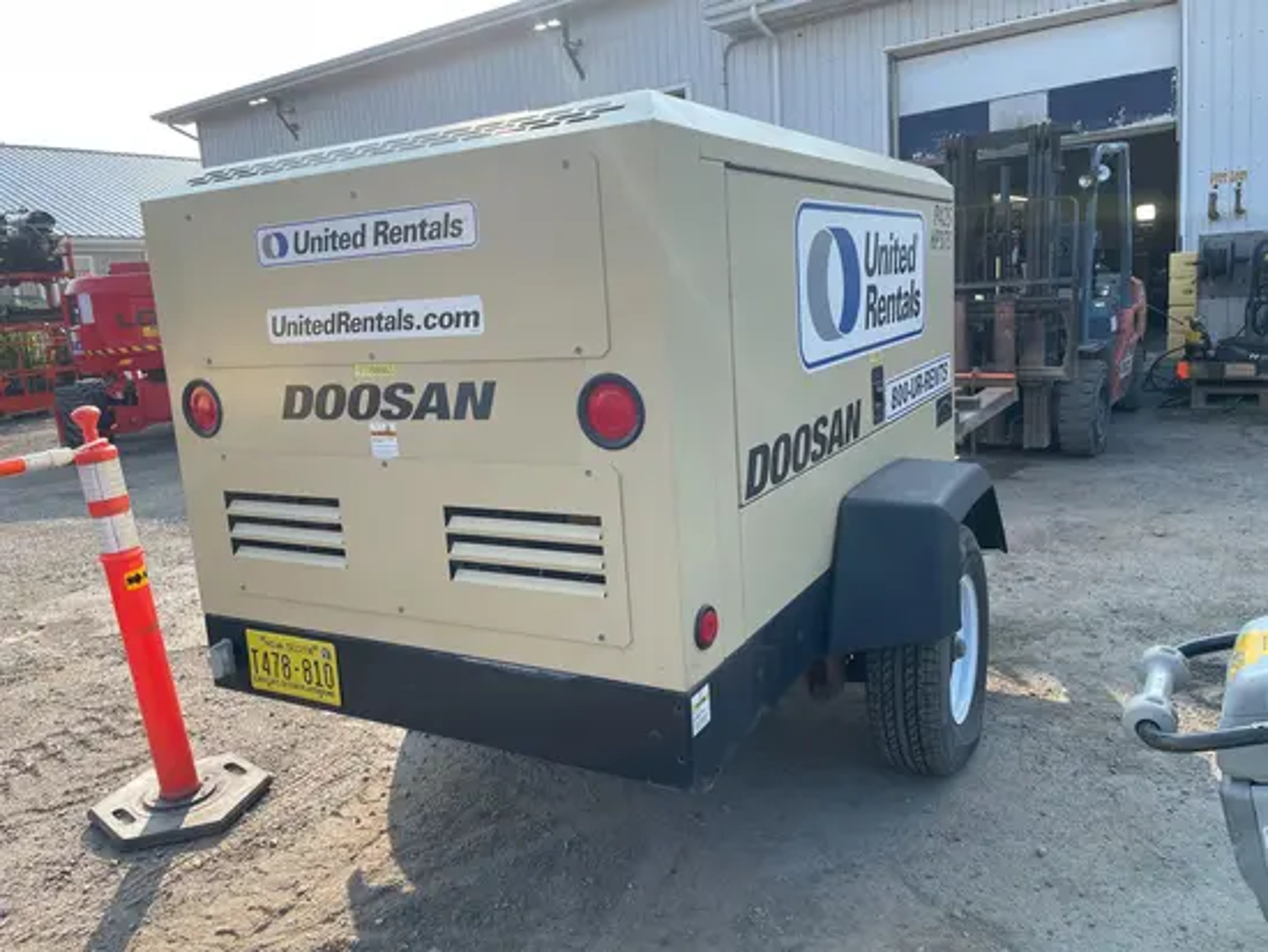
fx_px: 953
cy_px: 476
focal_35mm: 26
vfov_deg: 53.1
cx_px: 634
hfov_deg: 67.3
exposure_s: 1/1247
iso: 32
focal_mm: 4.2
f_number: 1.6
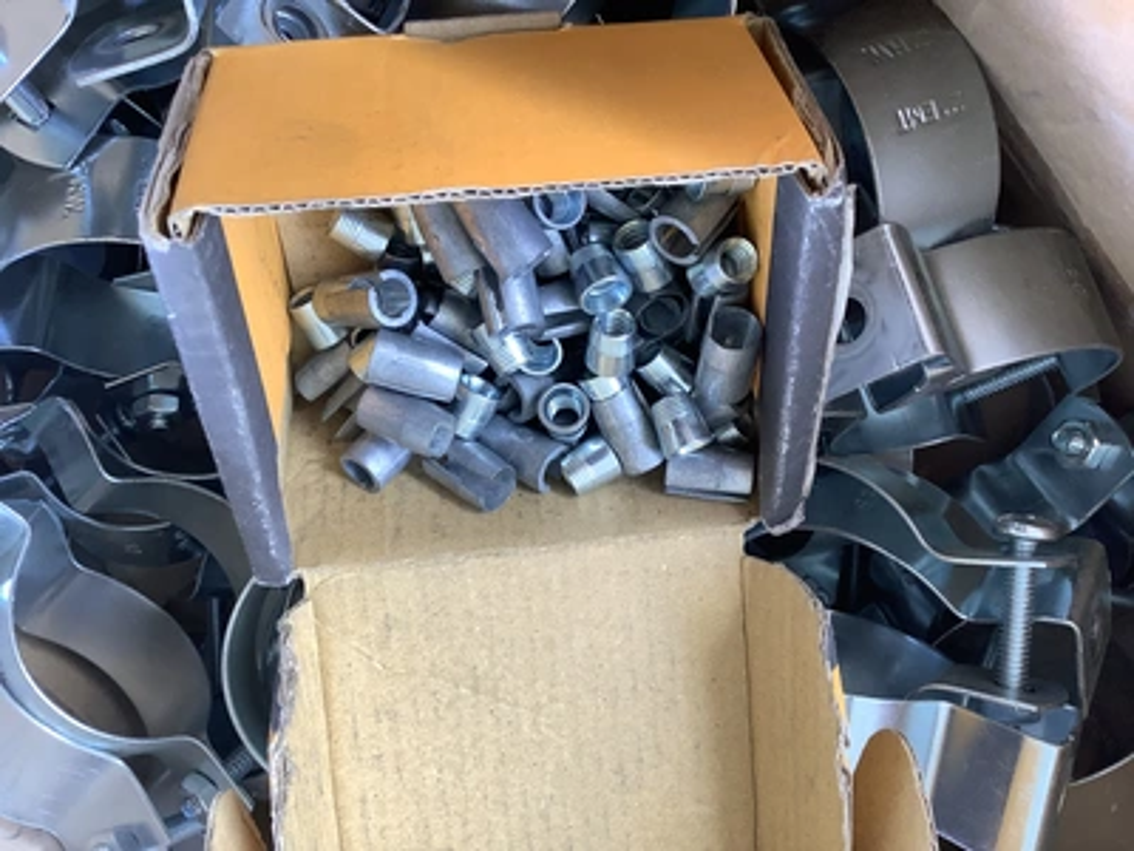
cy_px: 426
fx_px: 1016
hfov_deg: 58.4
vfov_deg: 45.4
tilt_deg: -58.2
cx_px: 567
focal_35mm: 31
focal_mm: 3.3
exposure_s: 1/60
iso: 64
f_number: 2.4
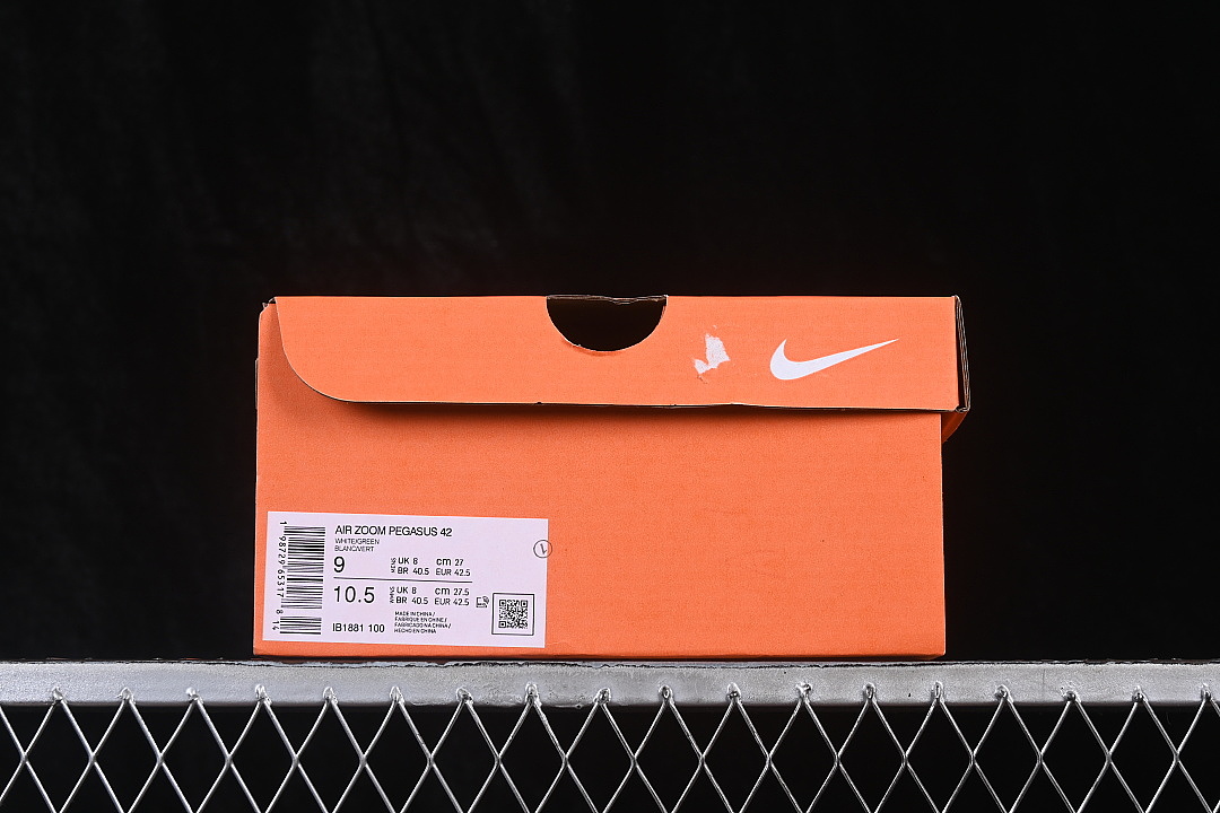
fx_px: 2541
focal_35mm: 75
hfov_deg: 27.0
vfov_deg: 18.2
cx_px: 610
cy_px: 406
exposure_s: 1/80
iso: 160
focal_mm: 50
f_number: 8
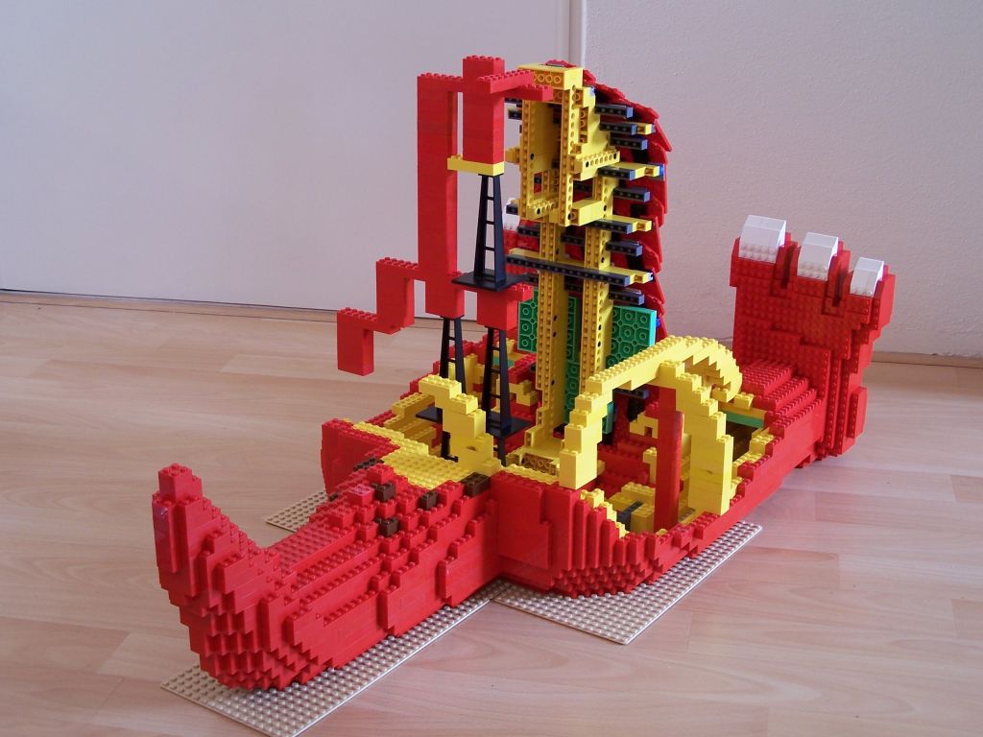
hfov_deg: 37.5
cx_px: 492
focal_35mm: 51
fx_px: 1448
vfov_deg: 28.6
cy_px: 368
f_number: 3
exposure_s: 1/6
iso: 80
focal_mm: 8.5
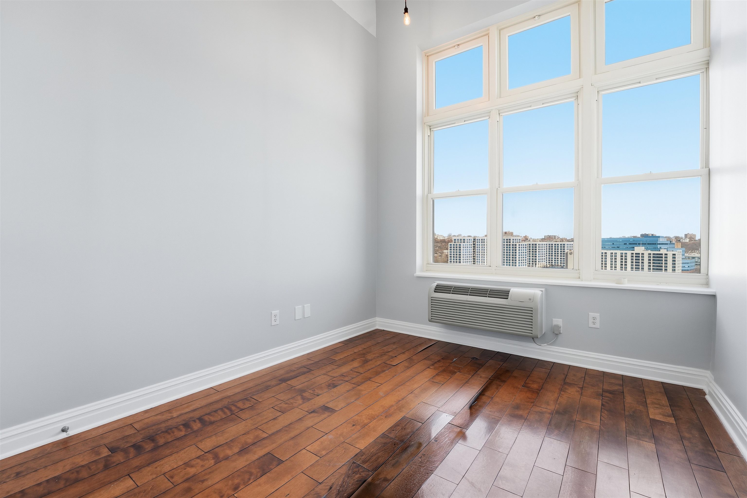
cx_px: 374
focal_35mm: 16
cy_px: 249
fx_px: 324
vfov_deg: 75.1
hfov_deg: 98.2
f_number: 9
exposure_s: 1/250
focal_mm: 15.6
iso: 500
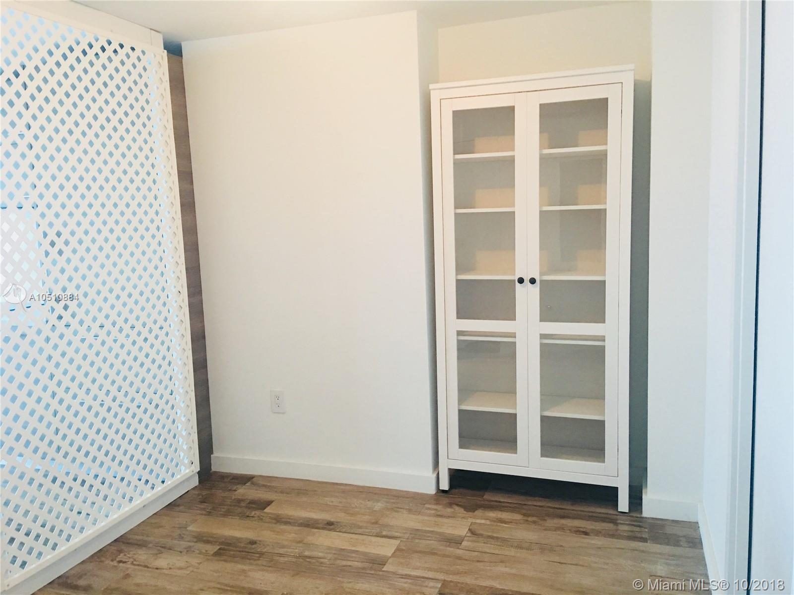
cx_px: 397
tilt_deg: -6.9
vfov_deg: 48.2
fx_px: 665
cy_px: 298
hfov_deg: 61.7
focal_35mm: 29
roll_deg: +0.4
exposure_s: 1/15
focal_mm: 4.15
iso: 64
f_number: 2.2
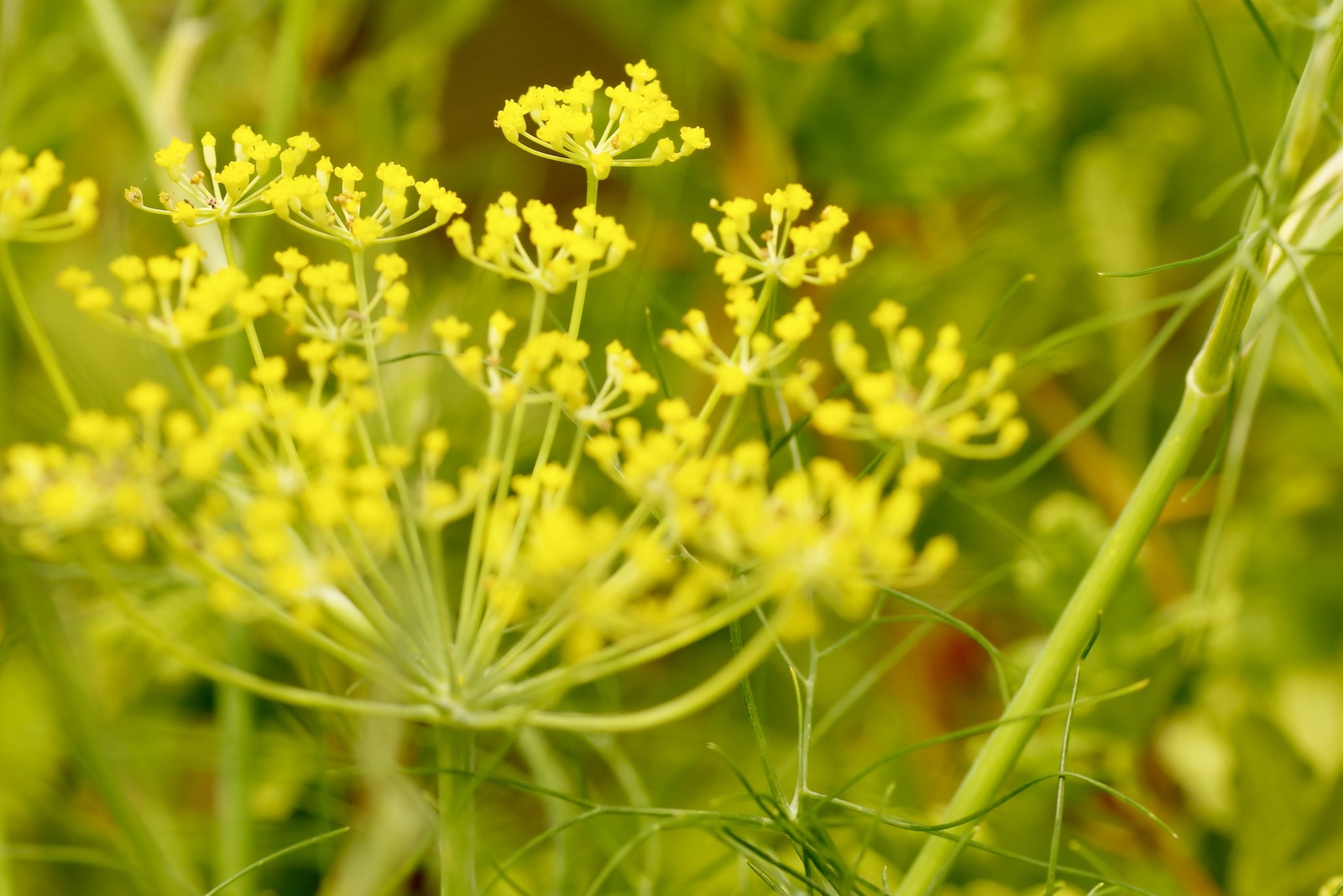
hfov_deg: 19.5
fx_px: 3917
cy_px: 448
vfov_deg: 13.0
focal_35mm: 105
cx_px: 672
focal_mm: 70
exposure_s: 1/640
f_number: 5.6
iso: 400
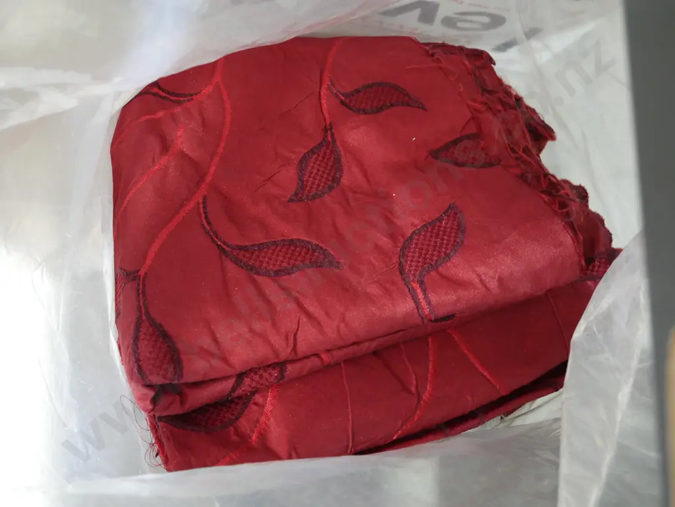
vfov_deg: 32.9
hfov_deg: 42.9
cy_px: 254
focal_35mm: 44
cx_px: 338
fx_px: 858
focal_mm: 22
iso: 3200
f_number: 4.7
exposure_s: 1/25
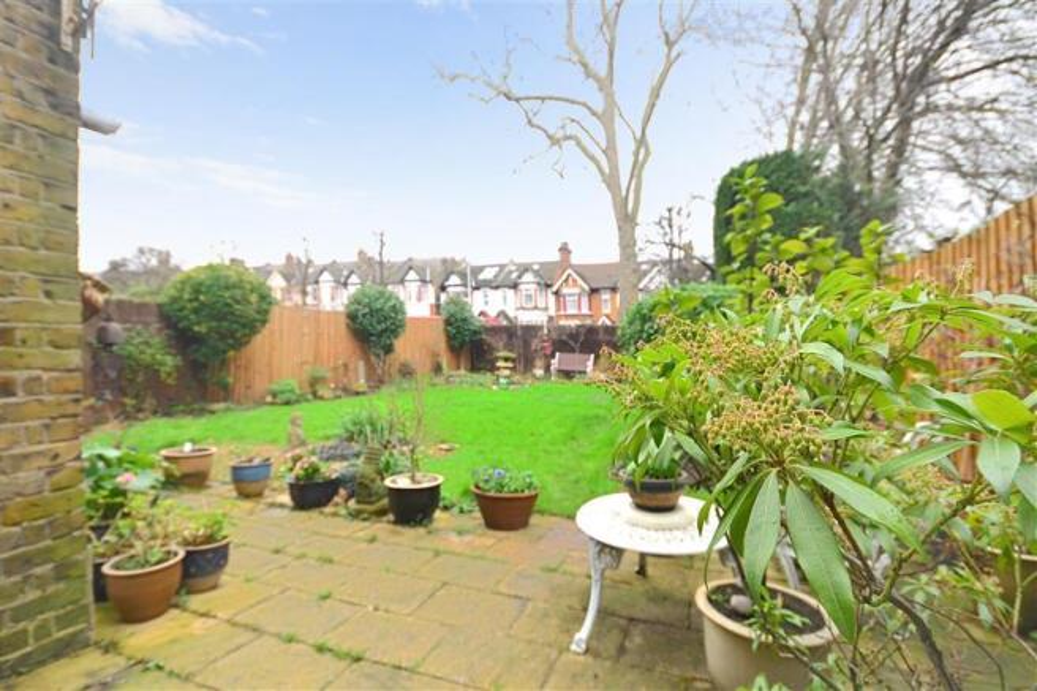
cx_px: 518
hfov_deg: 100.4
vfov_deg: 77.3
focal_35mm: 15
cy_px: 346
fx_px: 432
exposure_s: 1/50
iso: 400
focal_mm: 10
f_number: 6.3
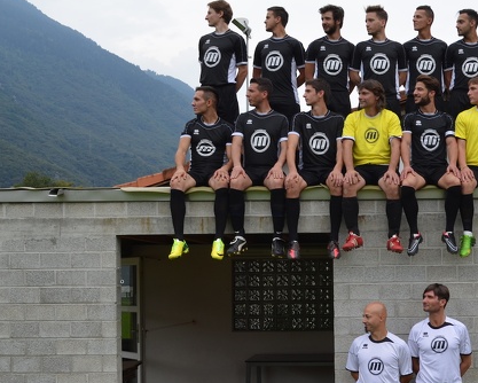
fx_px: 906
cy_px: 256
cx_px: 371
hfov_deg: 29.0
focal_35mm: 64
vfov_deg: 23.8
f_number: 8
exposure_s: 1/250
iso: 160
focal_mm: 24
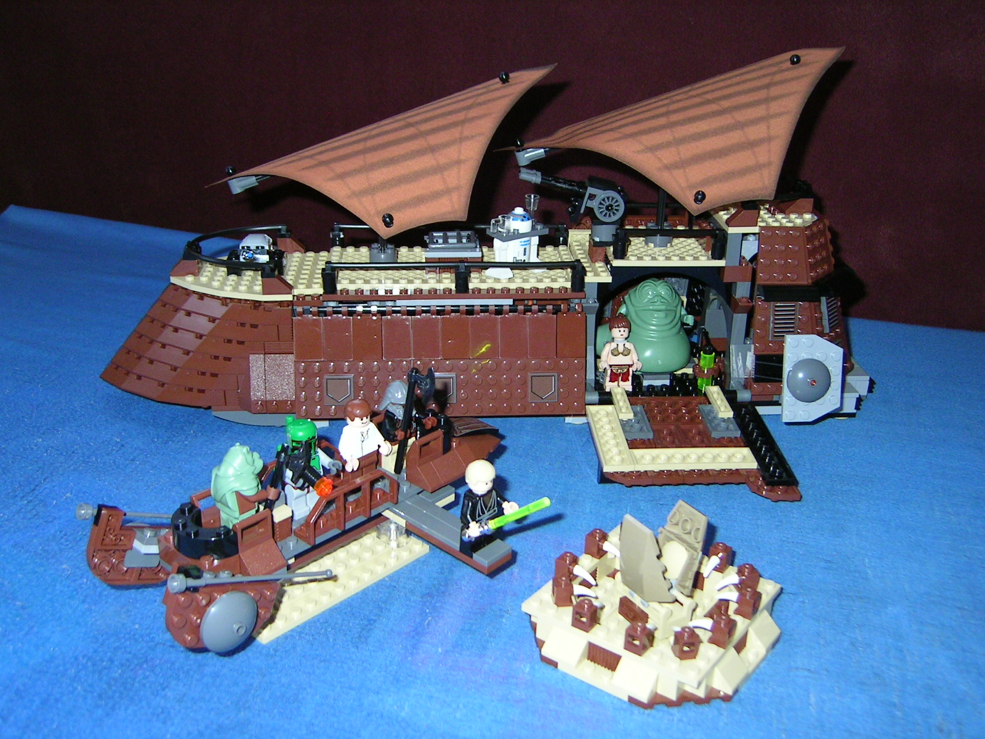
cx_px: 492
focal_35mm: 36
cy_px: 370
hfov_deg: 51.4
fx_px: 1024
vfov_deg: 39.7
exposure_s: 1/30
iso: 100
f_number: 2.8
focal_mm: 5.6
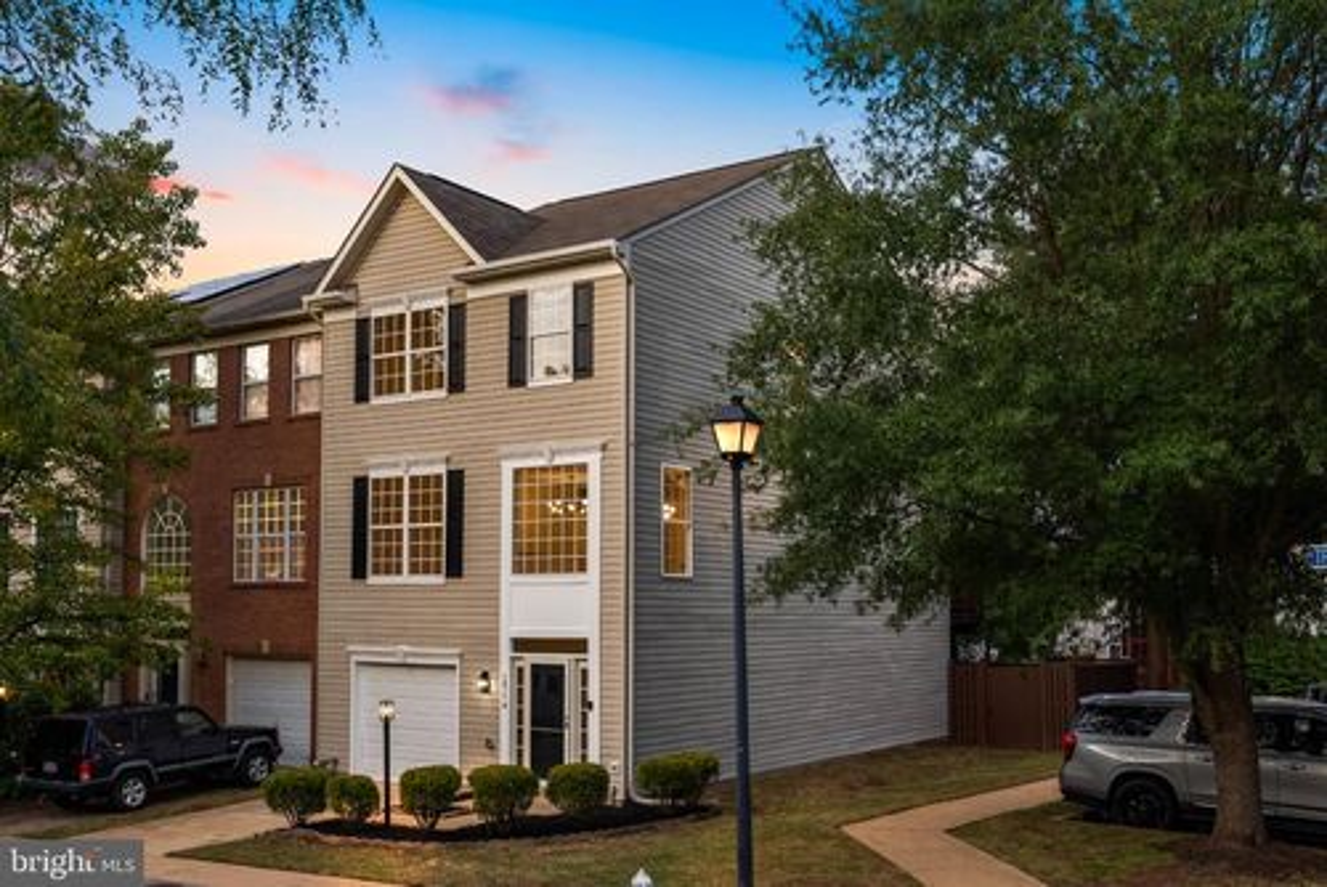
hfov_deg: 55.1
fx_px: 1272
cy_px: 444
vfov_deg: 38.4
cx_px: 664
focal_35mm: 34
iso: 100
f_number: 8
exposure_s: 1/80
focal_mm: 34.5
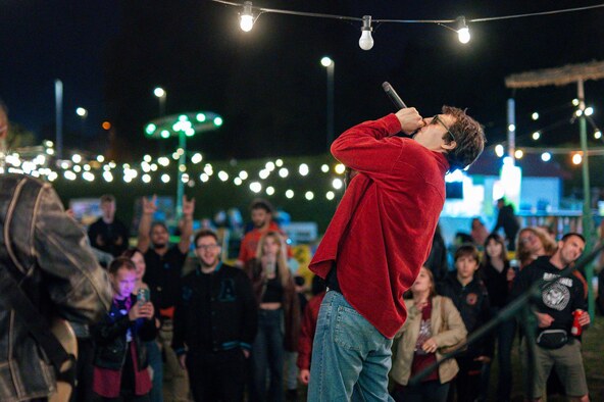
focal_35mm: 71
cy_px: 205
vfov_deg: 19.2
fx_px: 1185
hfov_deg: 28.6
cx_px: 305
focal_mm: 50
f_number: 1.4
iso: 12800
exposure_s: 1/250
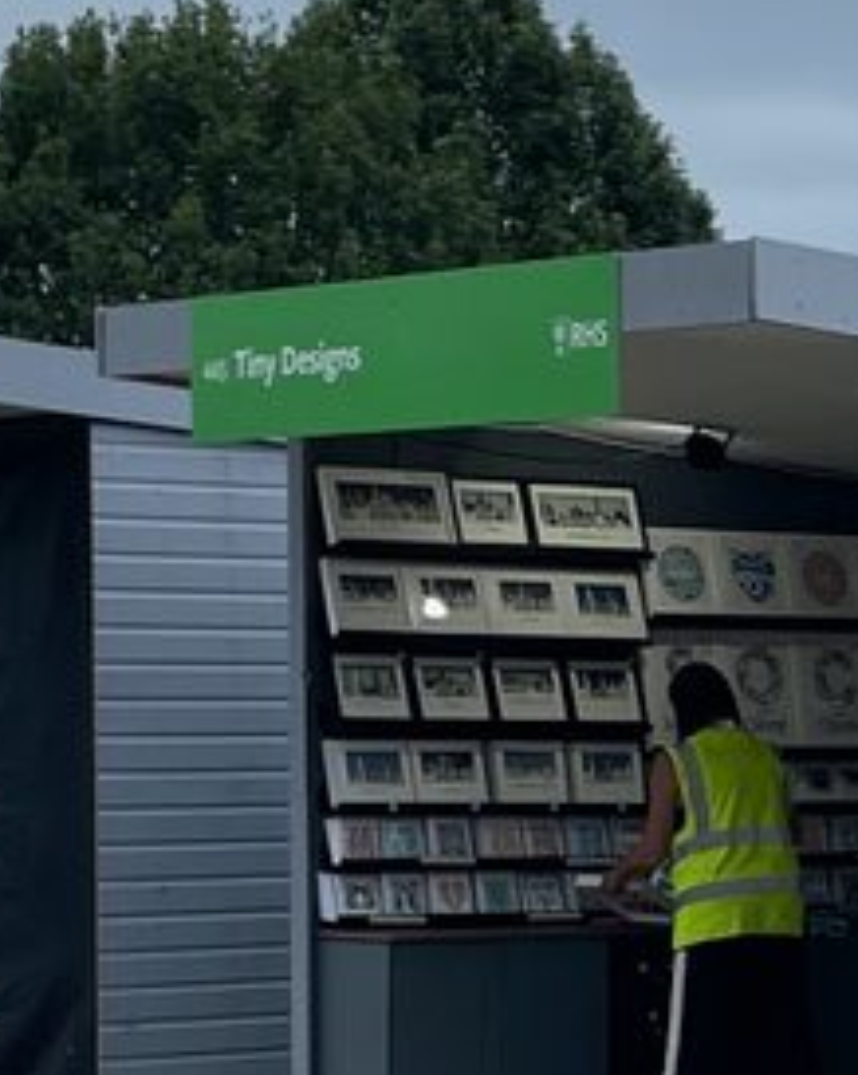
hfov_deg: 10.2
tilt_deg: -3.7
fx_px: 4735
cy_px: 1008
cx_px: 949
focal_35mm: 149
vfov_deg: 12.8
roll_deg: -0.4
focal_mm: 4.2
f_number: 1.6
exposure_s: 1/979
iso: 32
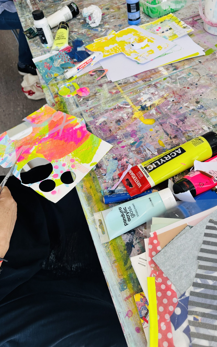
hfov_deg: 47.6
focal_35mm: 26
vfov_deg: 70.4
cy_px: 170
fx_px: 246
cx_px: 115
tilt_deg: -52.3
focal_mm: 6.86
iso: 80
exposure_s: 1/376
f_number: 1.78
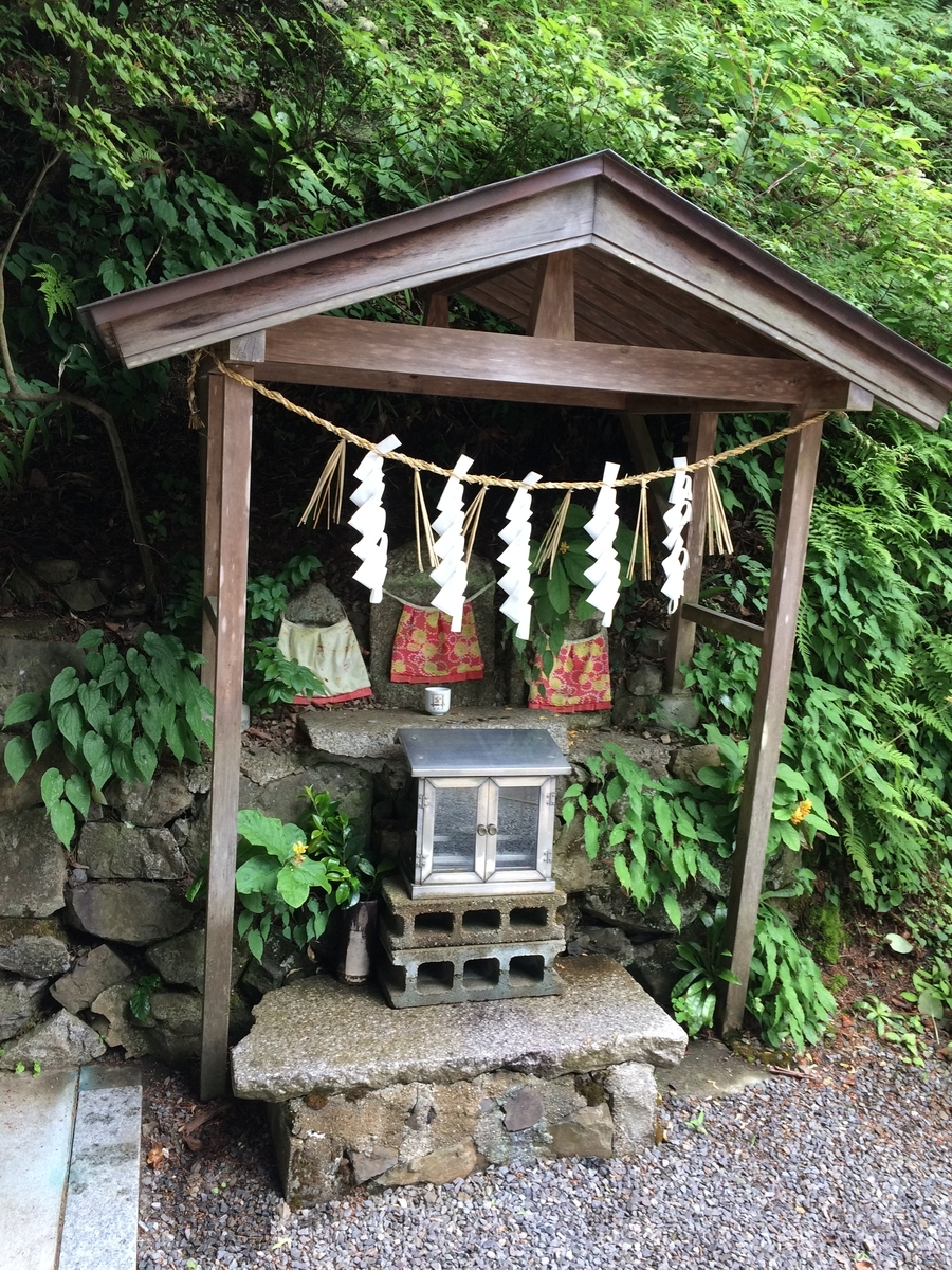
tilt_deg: -16.0
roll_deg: -4.5
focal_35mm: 29
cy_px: 635
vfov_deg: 61.7
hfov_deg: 48.2
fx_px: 1063
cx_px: 476
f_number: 2.2
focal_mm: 4.15
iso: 64
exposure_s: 1/120
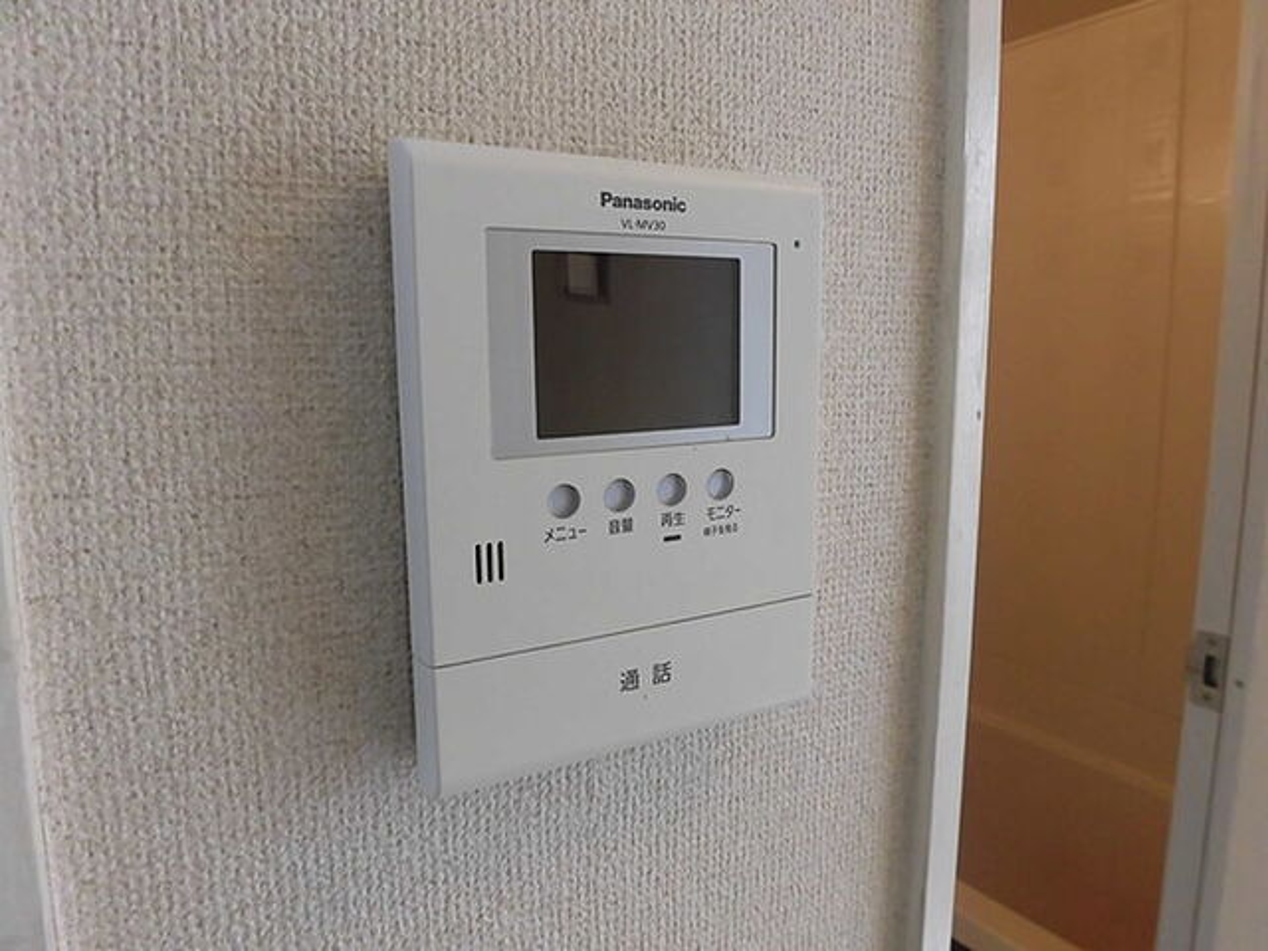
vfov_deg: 56.8
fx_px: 879
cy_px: 476
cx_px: 634
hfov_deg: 71.6
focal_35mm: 24
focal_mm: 4.3
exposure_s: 1/50
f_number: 3.1
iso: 200
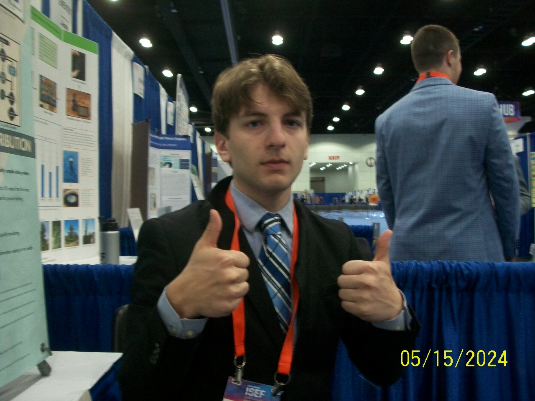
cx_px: 268
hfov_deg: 56.8
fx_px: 495
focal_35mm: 32
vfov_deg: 44.2
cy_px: 200
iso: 171
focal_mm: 5.7
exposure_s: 1/15
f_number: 2.9
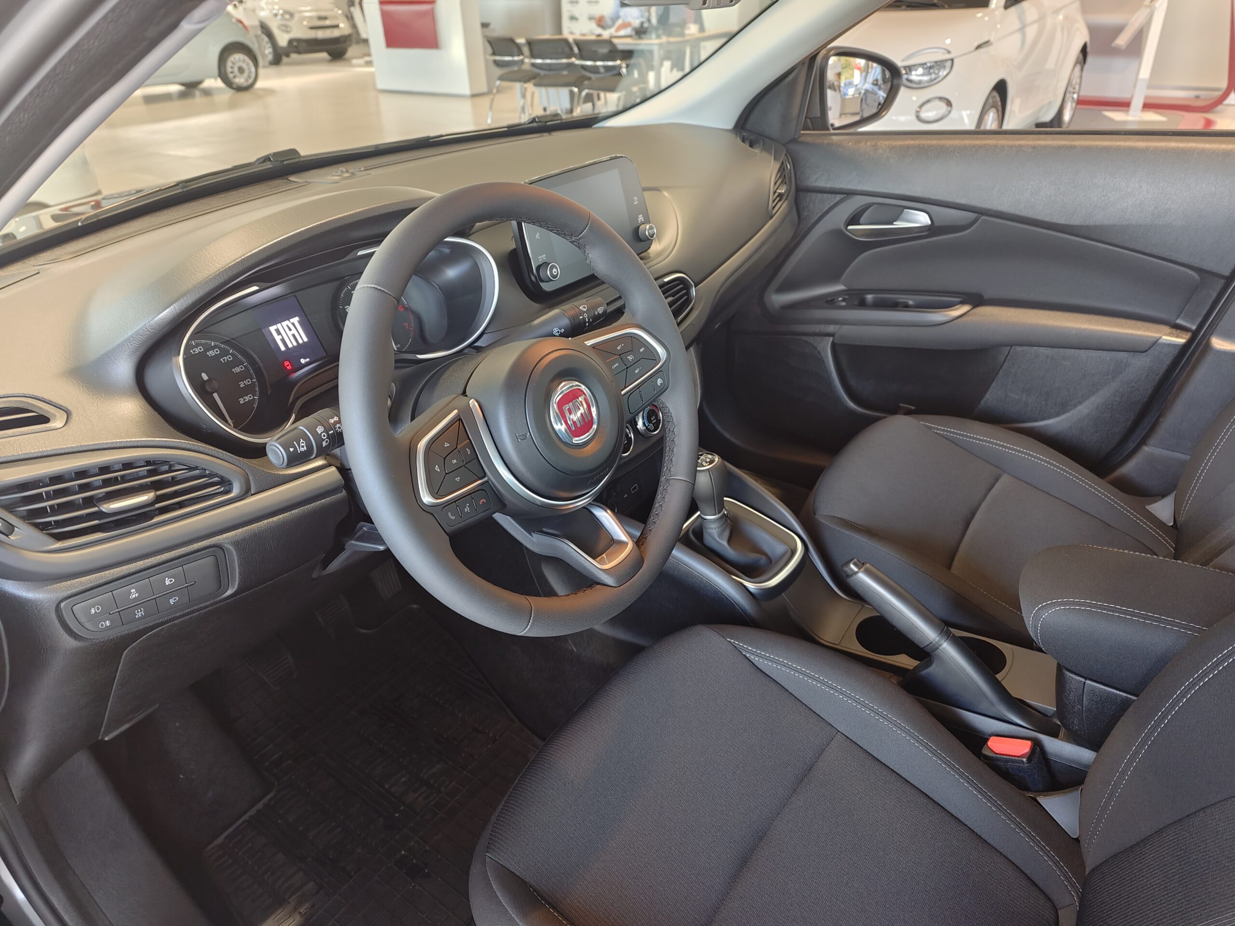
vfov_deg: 58.9
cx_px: 618
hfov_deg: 73.9
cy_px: 463
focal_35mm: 23
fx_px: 821
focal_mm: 6.51
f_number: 1.57
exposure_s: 1/50
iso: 1252
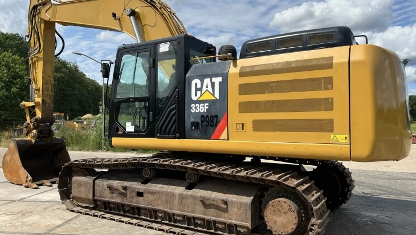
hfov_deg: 66.0
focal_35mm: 29
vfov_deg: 40.2
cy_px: 110
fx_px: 320
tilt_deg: +2.2
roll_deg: +0.9
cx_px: 207
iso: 50
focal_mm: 5.7
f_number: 1.5
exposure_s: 1/5319
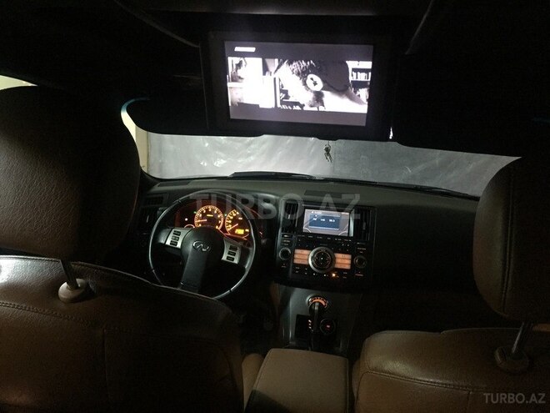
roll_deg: -3.5
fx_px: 461
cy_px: 206
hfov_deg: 61.7
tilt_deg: -14.0
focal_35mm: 29
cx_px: 275
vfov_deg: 48.2
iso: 320
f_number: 2.2
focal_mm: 4.15
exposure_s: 1/17
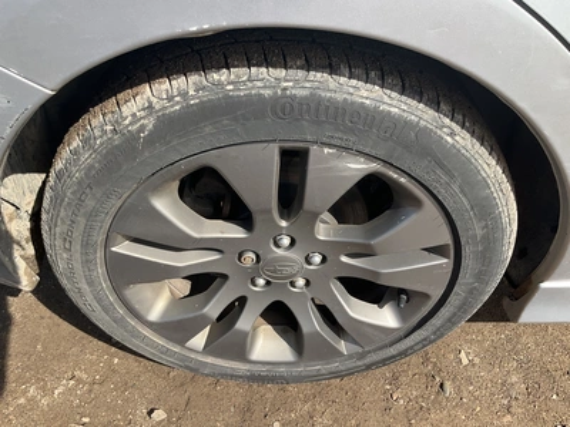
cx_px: 285
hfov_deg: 61.7
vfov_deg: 48.2
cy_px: 214
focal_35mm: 29
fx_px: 478
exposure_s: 1/792
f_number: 1.8
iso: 25
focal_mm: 3
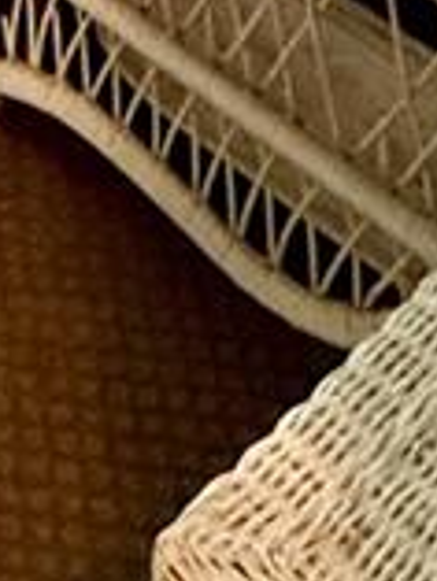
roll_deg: +0.4
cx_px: -578
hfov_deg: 11.6
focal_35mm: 107
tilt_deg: -8.3
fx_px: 1799
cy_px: -1084
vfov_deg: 11.7
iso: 400
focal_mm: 2.22
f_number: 2.2
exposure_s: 1/120
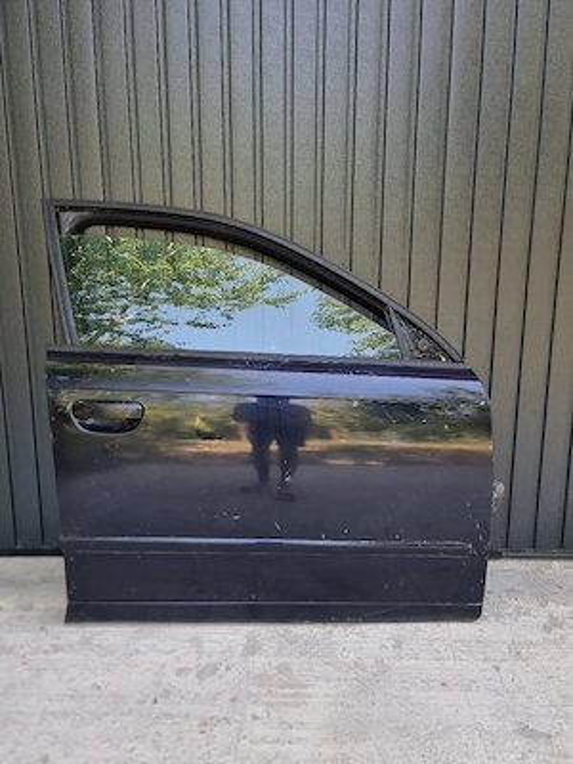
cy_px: 382
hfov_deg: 56.8
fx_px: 530
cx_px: 286
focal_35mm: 24
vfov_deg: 71.6
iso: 50
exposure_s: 1/100
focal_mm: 6.7
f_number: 1.8
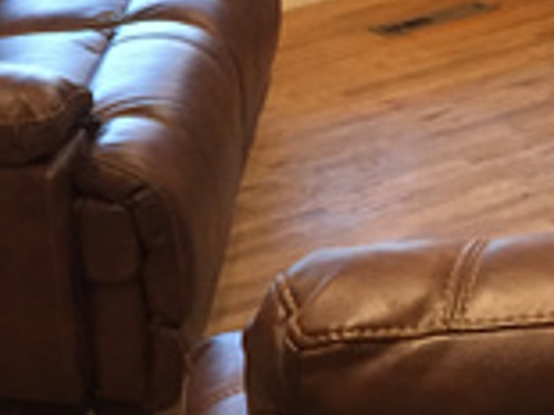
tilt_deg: -17.2
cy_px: 14
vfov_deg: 12.2
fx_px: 1919
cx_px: -175
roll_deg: +4.6
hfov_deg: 15.6
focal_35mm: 120
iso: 250
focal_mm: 4.15
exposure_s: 1/24
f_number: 2.2
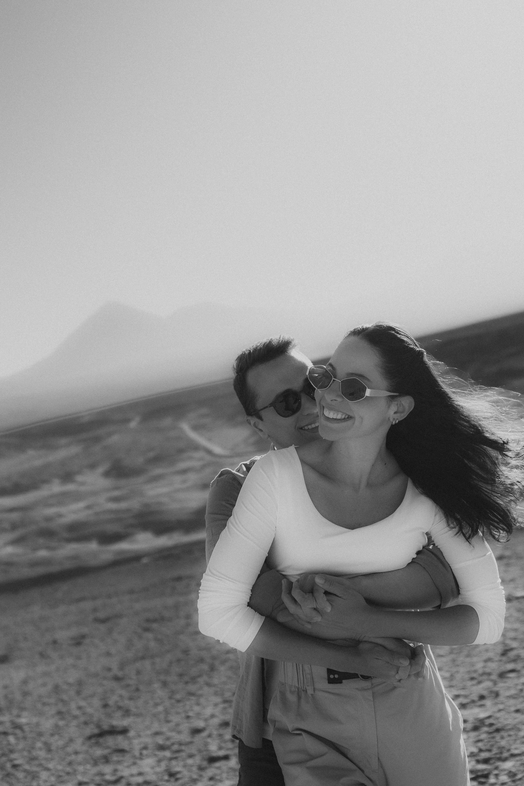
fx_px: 1135
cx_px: 262
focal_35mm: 52
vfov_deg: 38.2
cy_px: 393
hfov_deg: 26.0
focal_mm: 35
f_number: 2.8
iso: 320
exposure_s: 1/3200
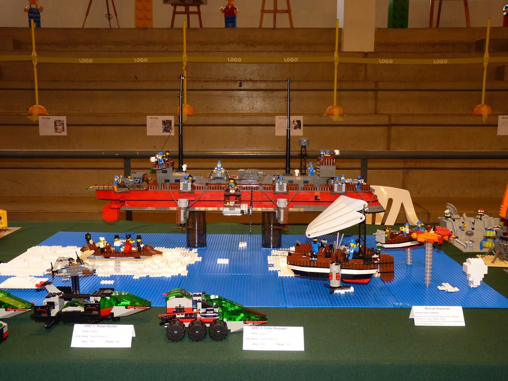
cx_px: 254
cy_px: 190
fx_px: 572
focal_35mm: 39
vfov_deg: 36.8
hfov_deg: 47.9
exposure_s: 1/30
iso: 200
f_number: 3
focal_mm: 6.9
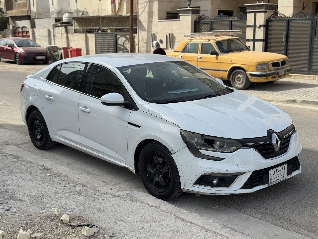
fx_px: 441
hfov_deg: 39.7
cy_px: 120
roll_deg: +0.4
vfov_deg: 30.3
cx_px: 159
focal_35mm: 48
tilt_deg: -10.2
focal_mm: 6.76
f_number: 1.78
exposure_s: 1/3257
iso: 64
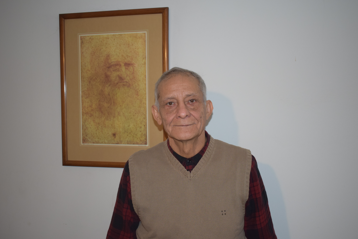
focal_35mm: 42
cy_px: 119
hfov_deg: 46.9
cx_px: 183
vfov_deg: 32.2
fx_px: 413
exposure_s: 1/60
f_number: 4
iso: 1000
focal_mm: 27
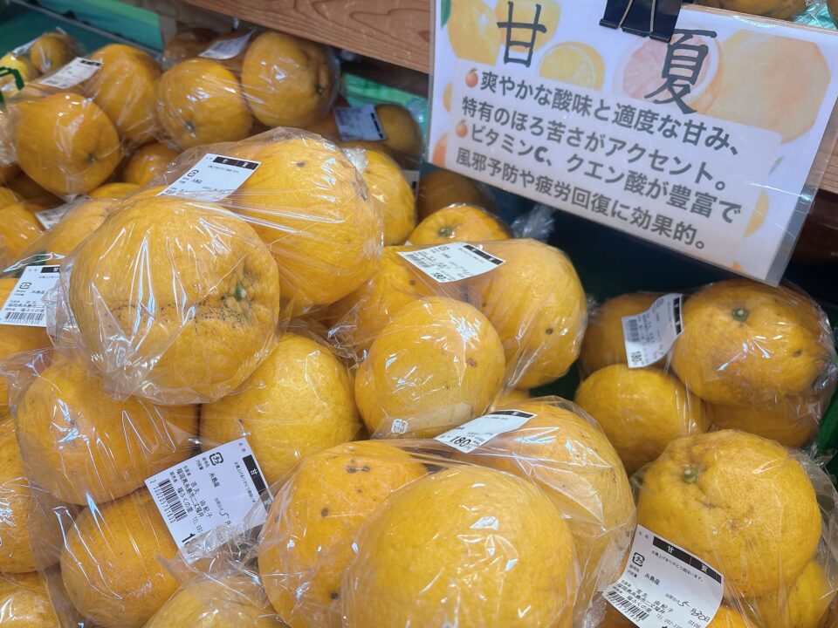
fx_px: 629
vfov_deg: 53.1
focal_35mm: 26
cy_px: 314
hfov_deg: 67.3
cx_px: 419
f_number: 1.6
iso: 100
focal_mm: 5.96
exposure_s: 1/120
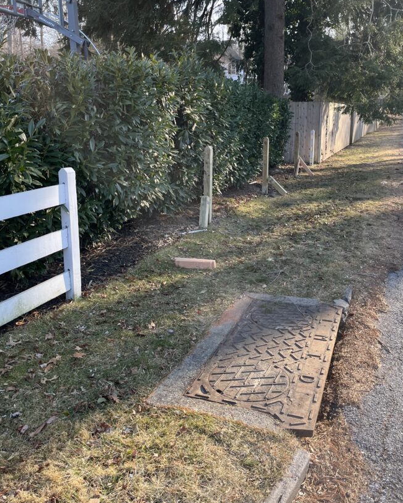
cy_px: 220
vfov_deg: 55.5
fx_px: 477
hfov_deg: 45.8
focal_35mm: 32
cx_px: 207
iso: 50
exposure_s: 1/345
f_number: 1.6
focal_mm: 5.1
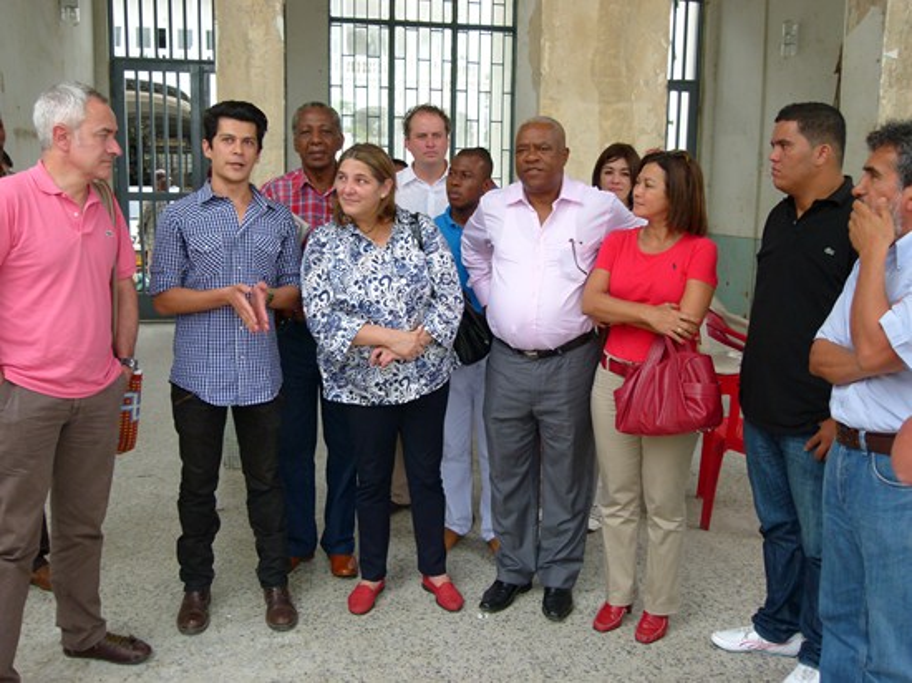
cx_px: 456
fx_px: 895
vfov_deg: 41.8
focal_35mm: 34
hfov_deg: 54.0
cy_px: 342
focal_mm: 6.2
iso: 100
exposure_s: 1/100
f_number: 3.6
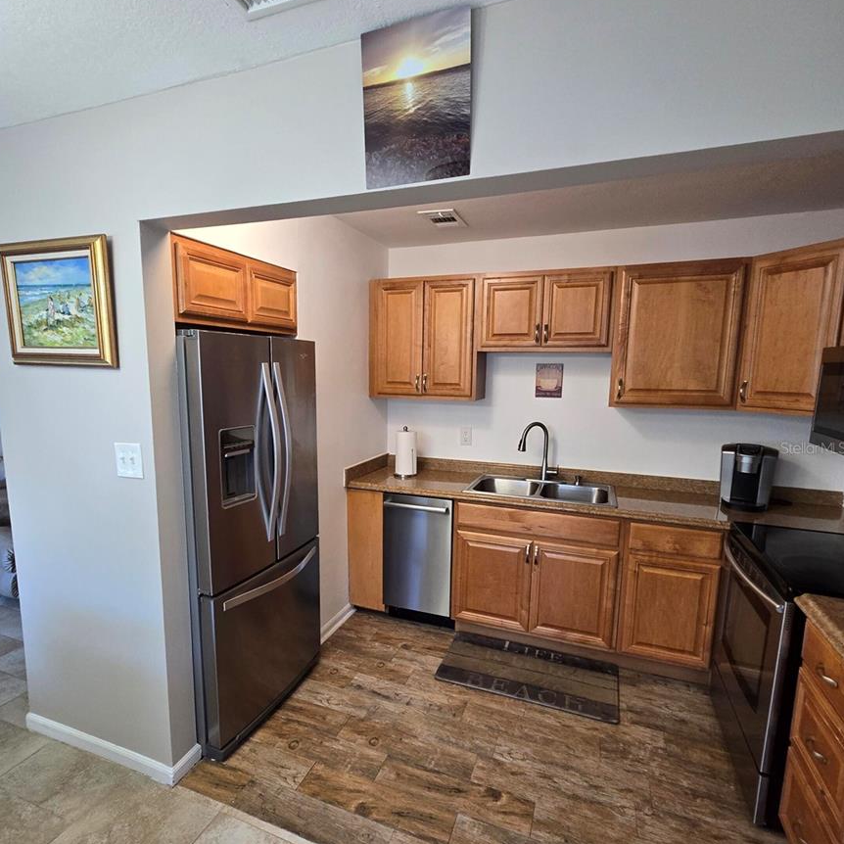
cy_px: 447
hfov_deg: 87.4
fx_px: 441
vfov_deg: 87.3
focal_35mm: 16
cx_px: 409
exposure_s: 1/60
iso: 320
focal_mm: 2.2
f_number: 2.2
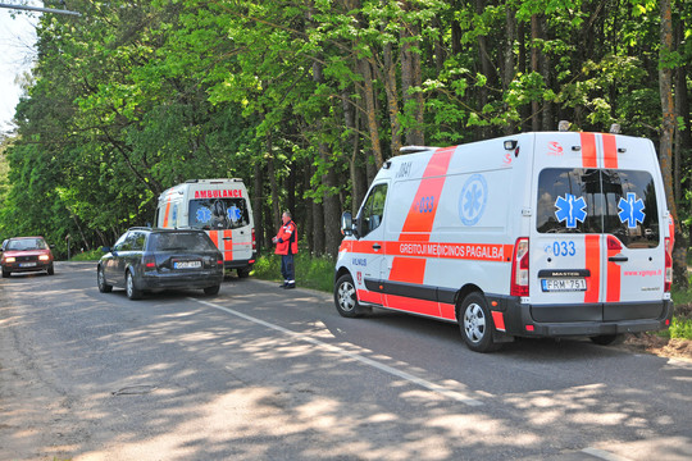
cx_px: 346
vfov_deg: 31.9
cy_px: 230
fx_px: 807
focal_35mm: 42
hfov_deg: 46.4
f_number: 4.2
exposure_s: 1/400
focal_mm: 28
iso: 200
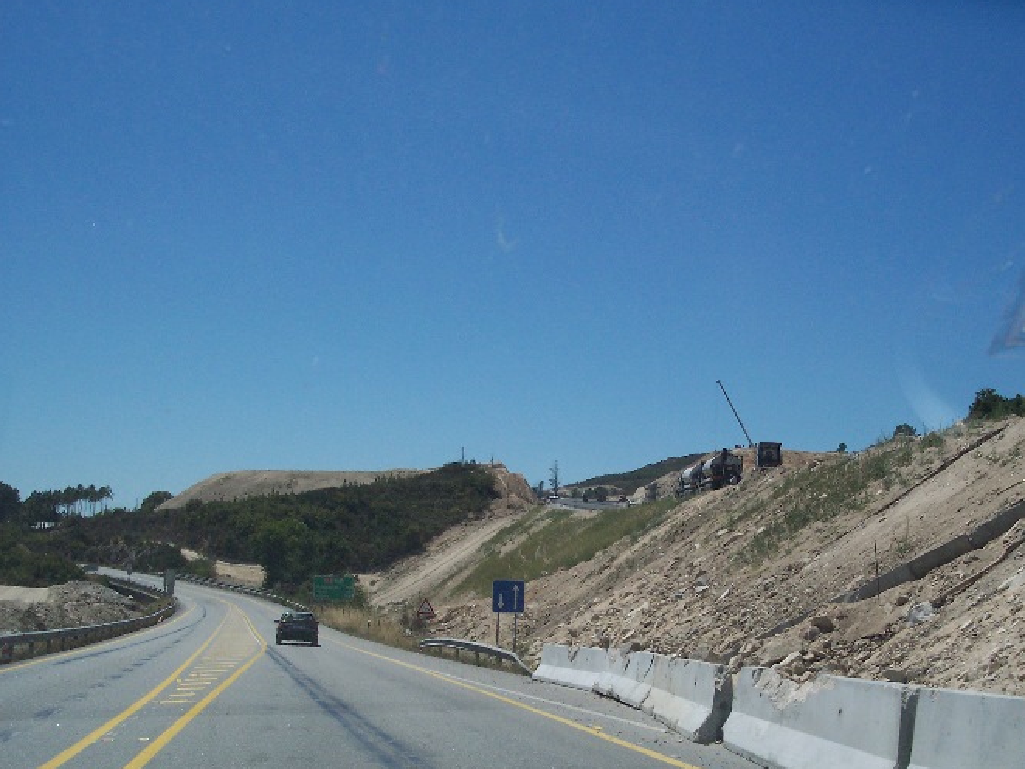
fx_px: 1362
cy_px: 448
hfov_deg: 41.0
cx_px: 617
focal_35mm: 46
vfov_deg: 31.5
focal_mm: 8
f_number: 4.8
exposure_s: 1/1000
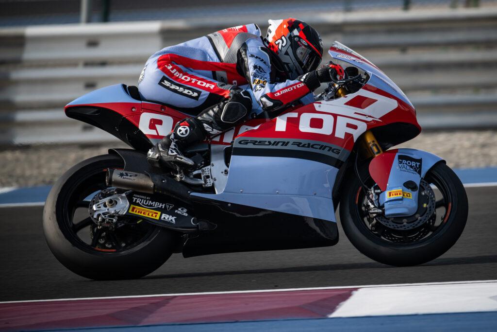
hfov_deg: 4.5
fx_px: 6278
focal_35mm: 455
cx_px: 273
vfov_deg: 3.0
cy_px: 174
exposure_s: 1/2500
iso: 320
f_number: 5
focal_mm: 400
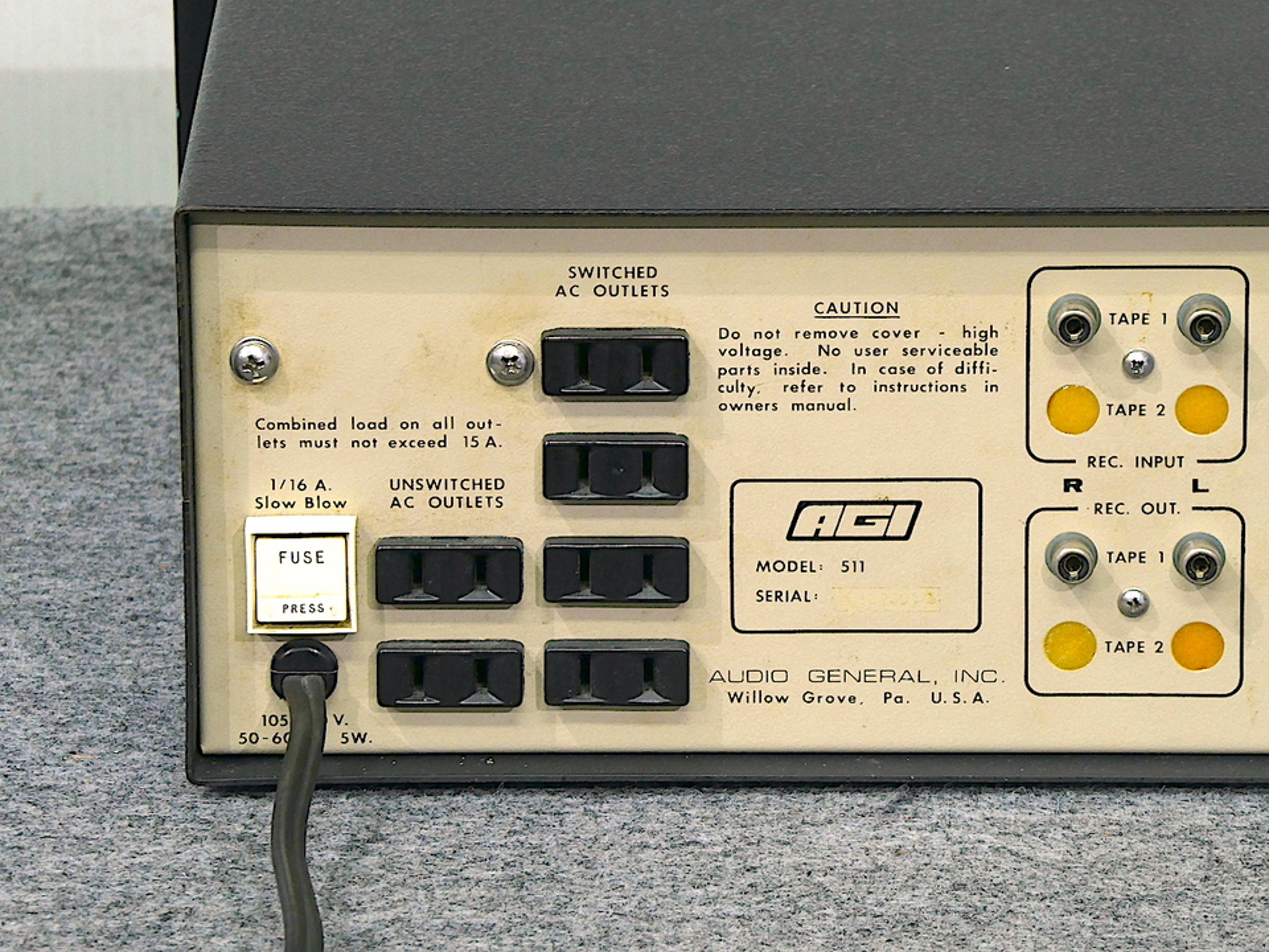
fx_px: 7845
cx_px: 634
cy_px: 476
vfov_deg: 6.9
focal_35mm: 214
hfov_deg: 9.2
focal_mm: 38.4
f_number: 5.6
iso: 200
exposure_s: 1/8
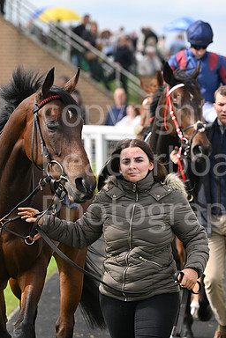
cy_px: 169
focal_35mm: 287
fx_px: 2702
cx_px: 157
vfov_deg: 7.2
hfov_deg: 4.8
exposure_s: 1/2000
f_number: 5.6
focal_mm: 190
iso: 800
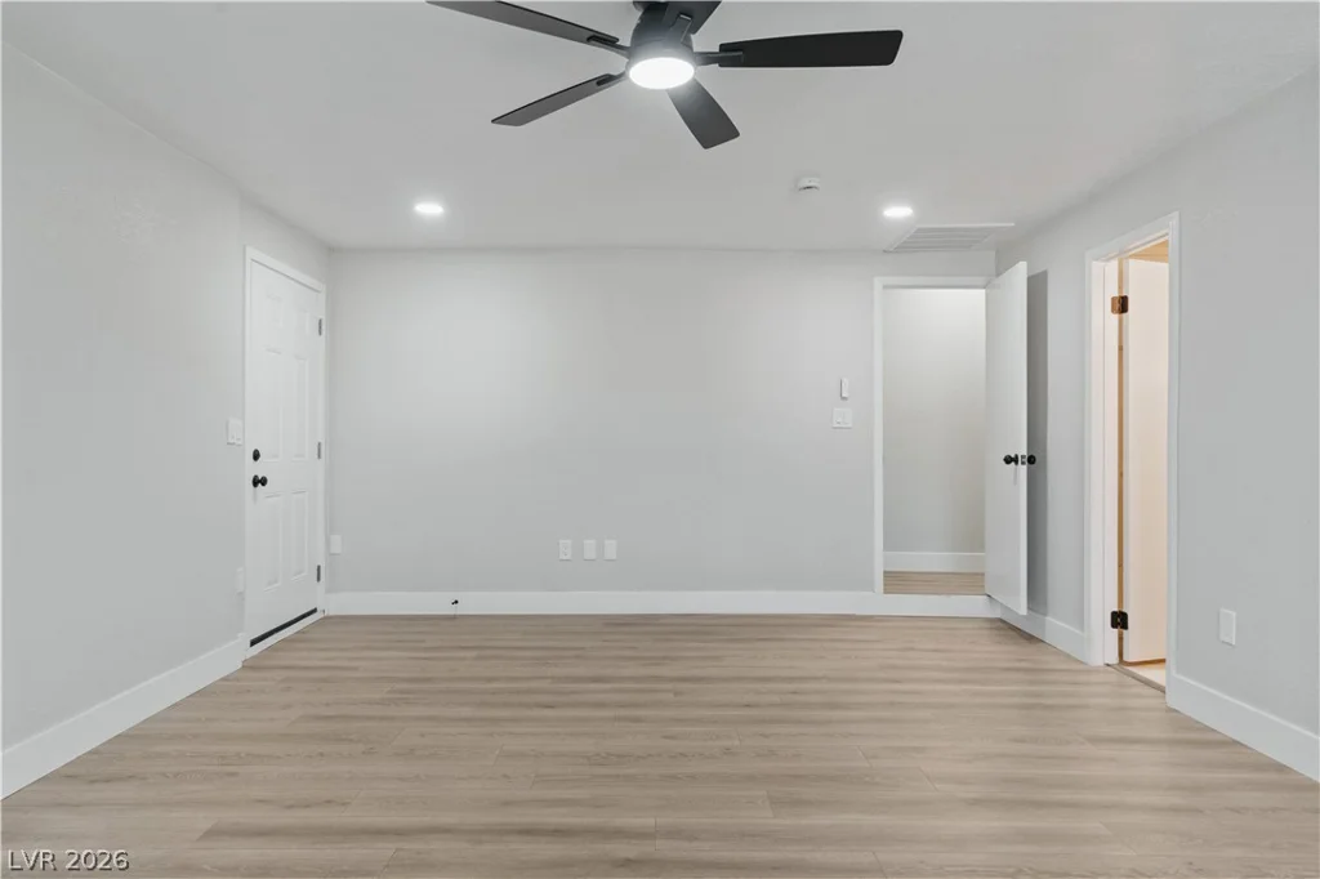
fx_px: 806
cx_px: 660
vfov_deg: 57.2
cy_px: 440
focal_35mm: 22
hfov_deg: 78.6
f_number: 8
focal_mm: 22
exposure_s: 1/30
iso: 500
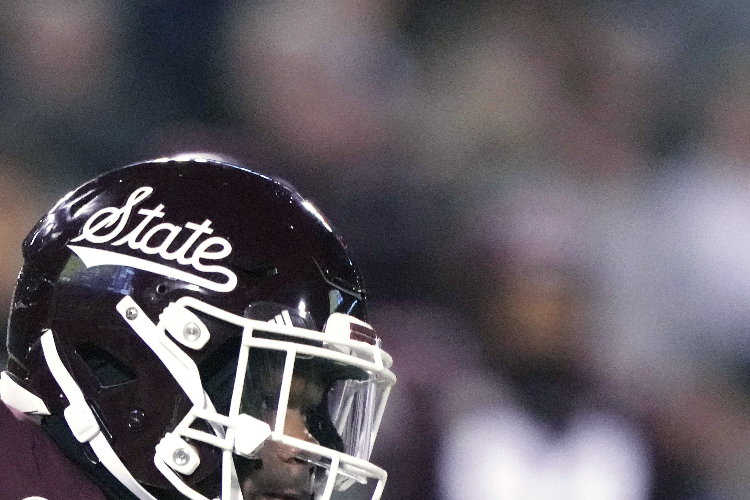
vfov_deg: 0.8
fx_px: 34787
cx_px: -231
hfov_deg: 1.2
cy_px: 726
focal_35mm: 1670
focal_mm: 560
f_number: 4
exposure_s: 1/2000
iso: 10000
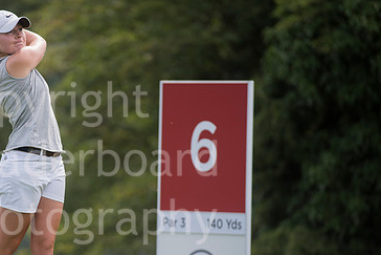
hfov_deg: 4.3
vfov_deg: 2.9
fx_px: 5061
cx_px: 84
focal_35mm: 478
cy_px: 168
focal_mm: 300
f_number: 4
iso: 400
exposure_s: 1/2500
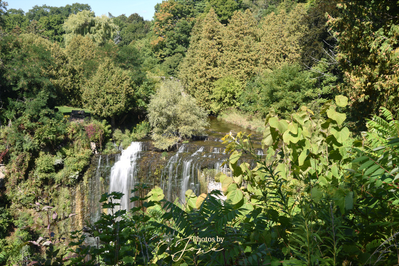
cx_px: 200
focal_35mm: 48
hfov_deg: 41.1
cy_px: 133
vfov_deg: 28.1
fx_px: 532
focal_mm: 48
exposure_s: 1/5
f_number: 22
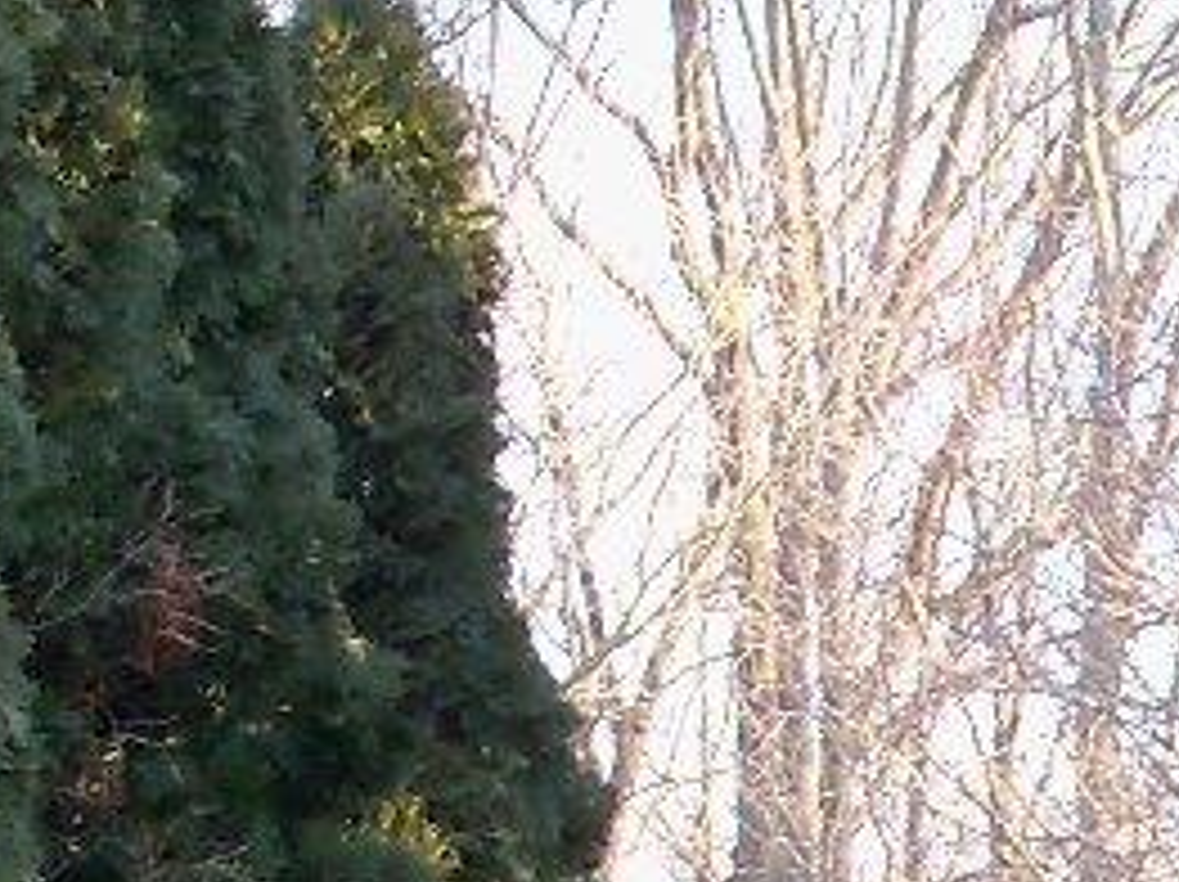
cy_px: 2277
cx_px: 2390
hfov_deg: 5.1
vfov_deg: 3.8
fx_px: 13101
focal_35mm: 385
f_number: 4.1
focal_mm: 12.3
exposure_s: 1/40
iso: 100
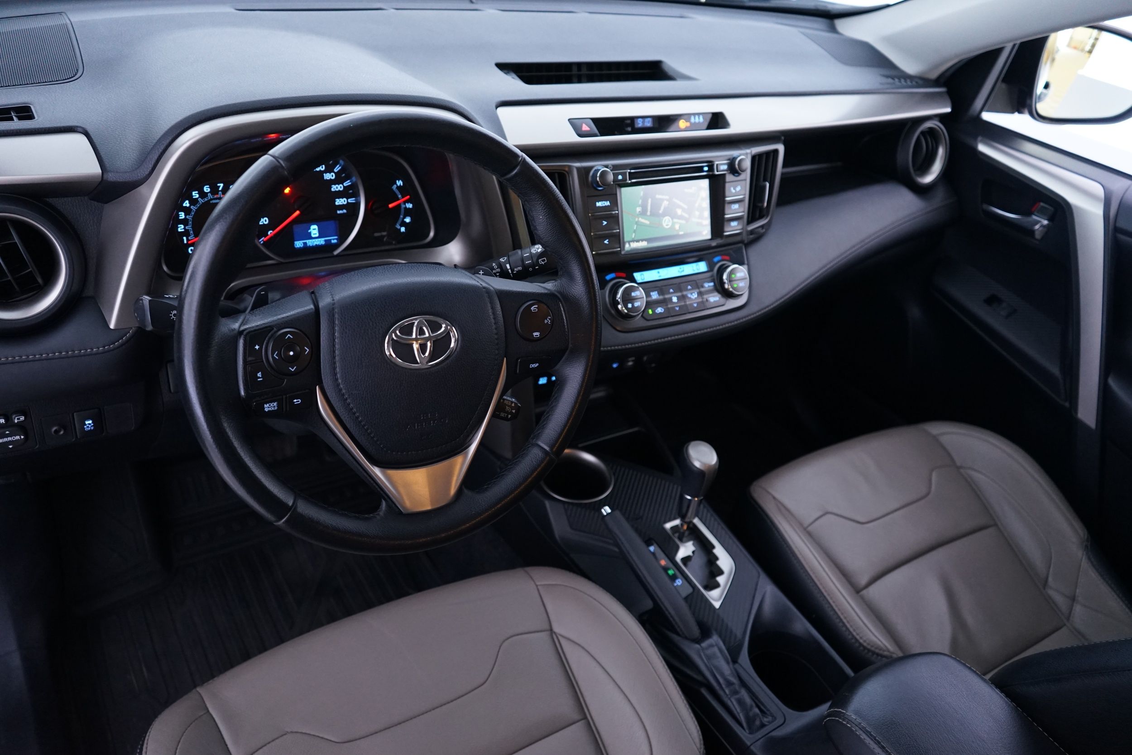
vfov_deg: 46.4
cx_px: 566
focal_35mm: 28
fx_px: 880
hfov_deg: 65.5
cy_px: 378
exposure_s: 1/20
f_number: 3.5
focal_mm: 28
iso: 2000
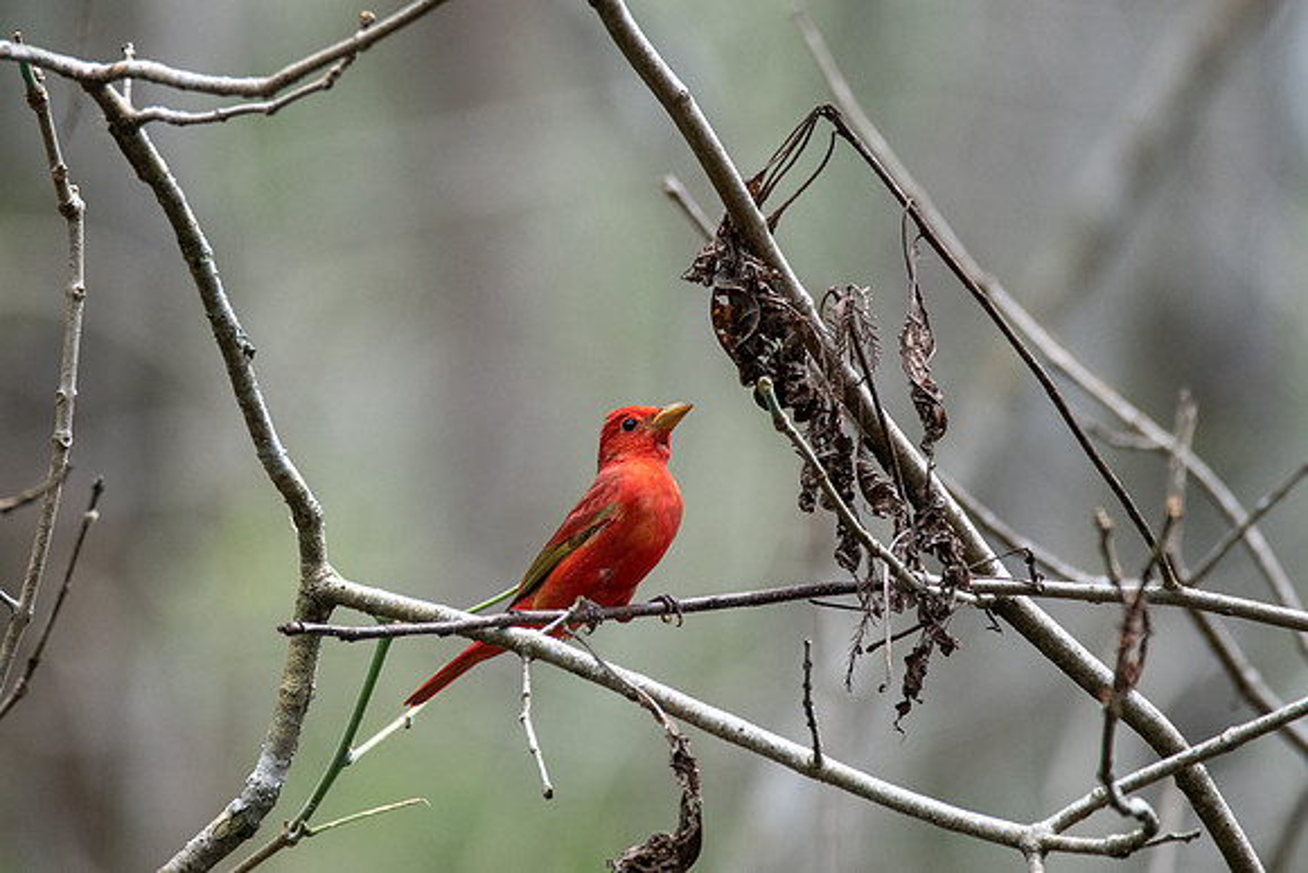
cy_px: 333
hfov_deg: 2.0
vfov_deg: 1.4
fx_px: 36757
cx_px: 498
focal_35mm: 1011
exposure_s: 1/800
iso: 1250
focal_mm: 600
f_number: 6.3
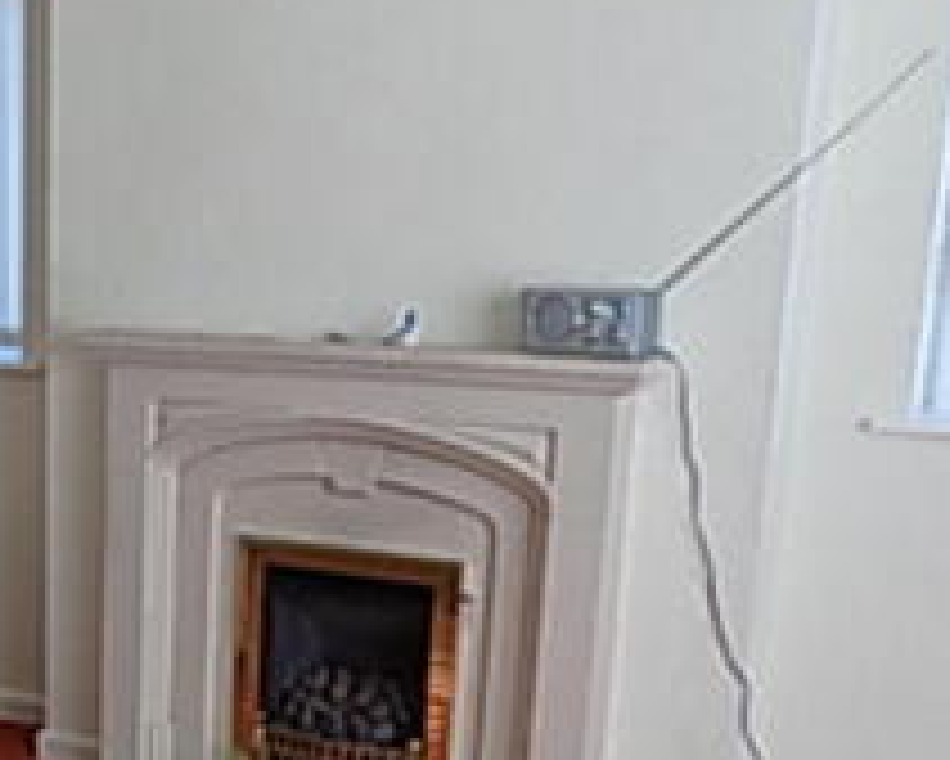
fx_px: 1744
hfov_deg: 28.0
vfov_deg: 24.0
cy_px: 668
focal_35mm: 62
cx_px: -70
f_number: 3.1
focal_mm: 4
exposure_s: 1/100
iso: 80
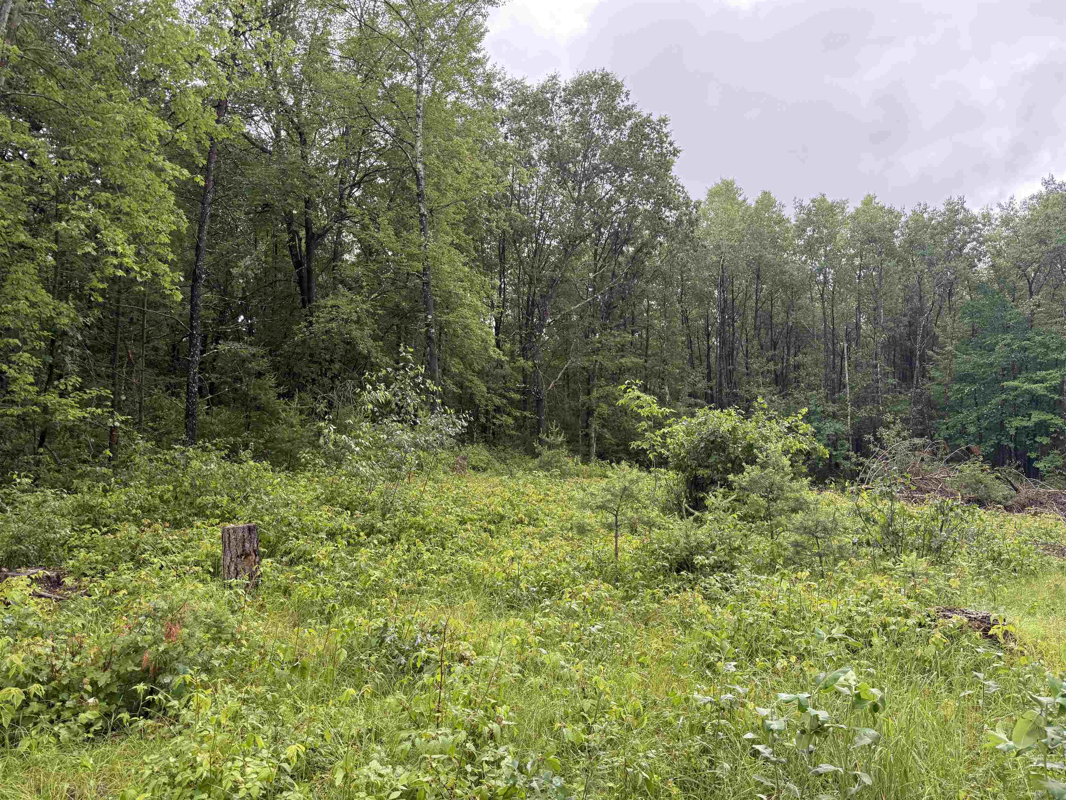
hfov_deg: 71.6
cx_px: 533
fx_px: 739
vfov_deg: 56.8
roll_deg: -1.2
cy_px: 400
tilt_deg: +4.2
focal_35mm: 24
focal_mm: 6.76
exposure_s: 1/264
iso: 100
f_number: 1.78
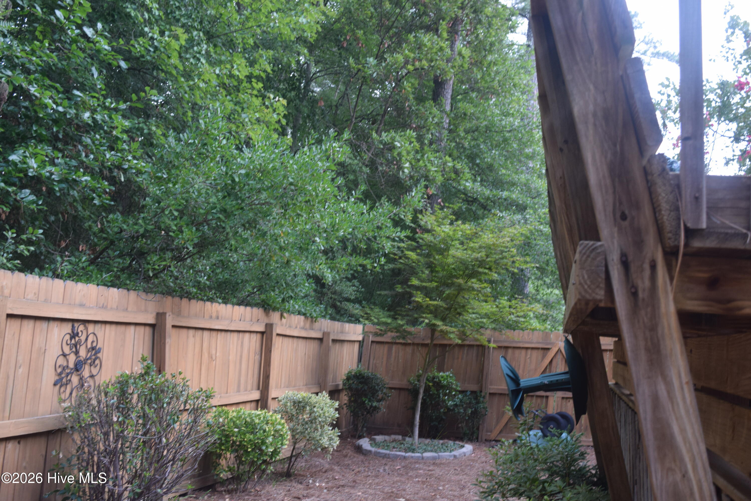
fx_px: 751
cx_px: 376
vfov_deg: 36.9
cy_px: 250
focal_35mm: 36
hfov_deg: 53.1
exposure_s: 1/160
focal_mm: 24
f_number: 6.3
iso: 400
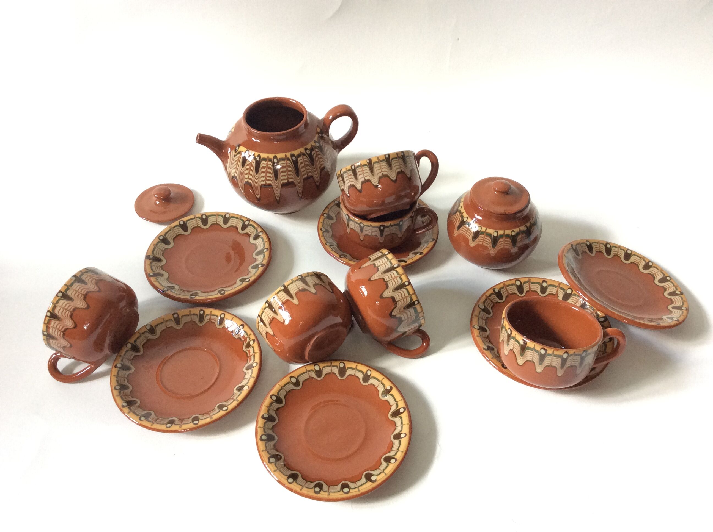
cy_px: 266
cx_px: 356
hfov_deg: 56.9
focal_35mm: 32
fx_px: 658
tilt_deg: -47.8
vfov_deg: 44.1
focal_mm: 3.3
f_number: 2.4
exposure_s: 1/25
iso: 100
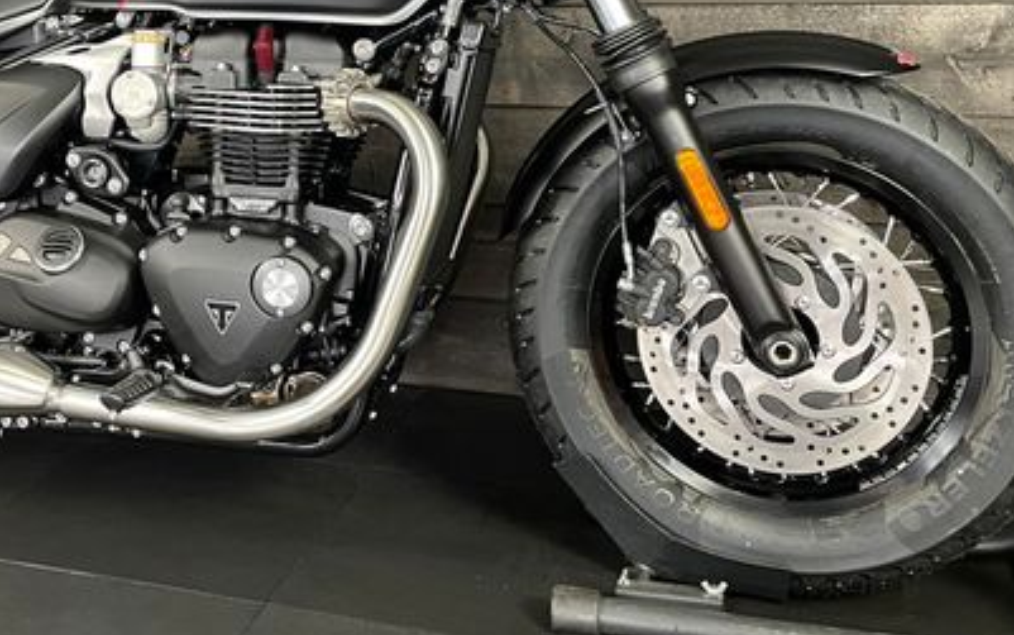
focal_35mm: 44
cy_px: 109
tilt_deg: -4.4
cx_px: 273
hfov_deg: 44.0
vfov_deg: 28.5
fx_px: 1216
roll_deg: +0.7
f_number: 1.6
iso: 320
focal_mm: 4.2
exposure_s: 1/50
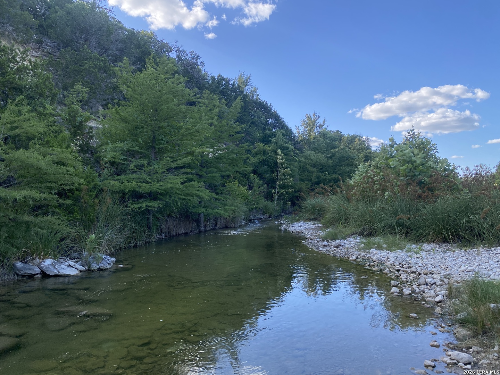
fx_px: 376
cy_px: 188
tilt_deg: +1.3
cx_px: 250
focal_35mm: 26
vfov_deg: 53.1
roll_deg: -0.3
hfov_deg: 67.3
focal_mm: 4.25
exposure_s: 1/772
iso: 32
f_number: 1.8
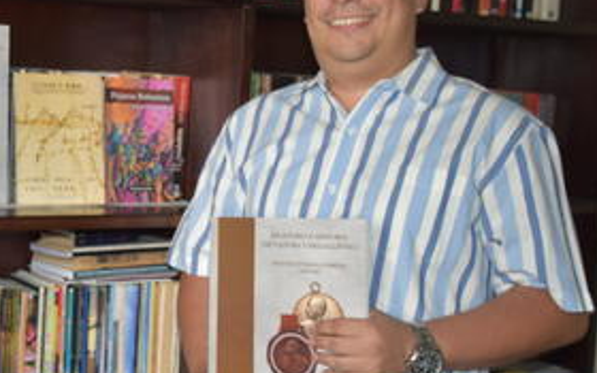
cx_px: 117
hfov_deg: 28.3
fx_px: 1155
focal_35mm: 71
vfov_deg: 18.3
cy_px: 160
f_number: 4
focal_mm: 26
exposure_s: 1/60
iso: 800
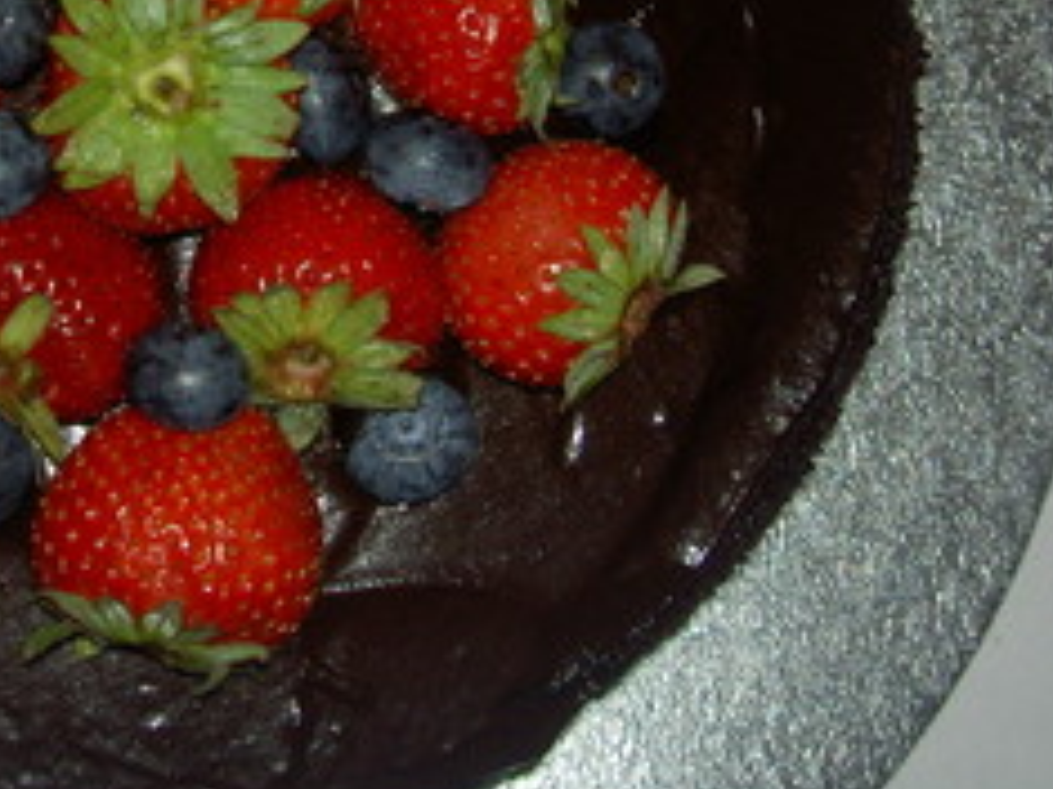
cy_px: 7
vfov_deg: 17.4
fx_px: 2524
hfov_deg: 23.1
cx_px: 166
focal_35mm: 83
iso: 50
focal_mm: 8
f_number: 2.8
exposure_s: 1/60
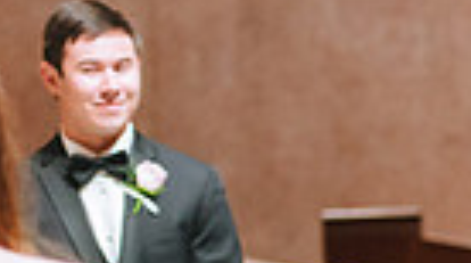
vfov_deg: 3.9
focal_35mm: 309
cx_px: 894
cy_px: 476
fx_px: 3852
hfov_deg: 6.8
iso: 4000
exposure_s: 1/160
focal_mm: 70
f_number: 2.8
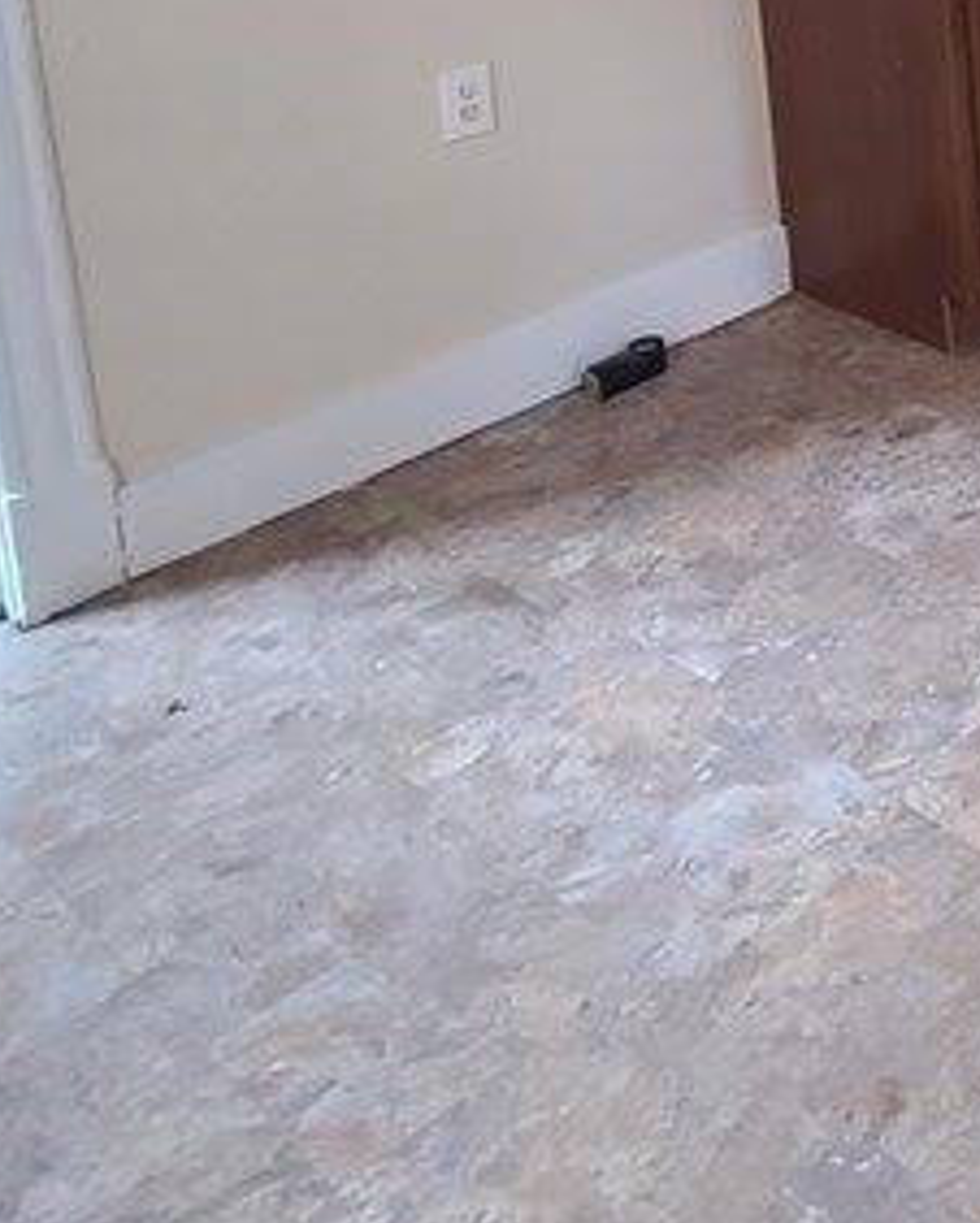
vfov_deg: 31.9
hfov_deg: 22.6
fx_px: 1666
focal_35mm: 46
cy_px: -321
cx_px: 1665
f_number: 2.2
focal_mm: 2.2
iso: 400
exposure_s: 1/29
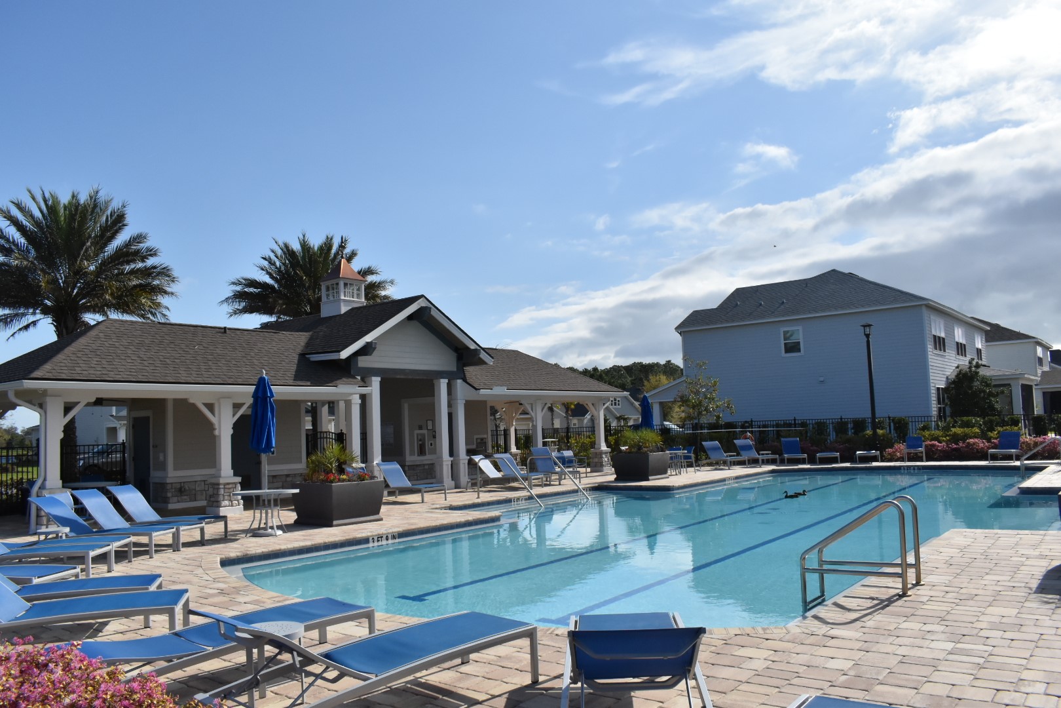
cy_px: 354
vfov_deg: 47.9
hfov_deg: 67.4
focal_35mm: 27
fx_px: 796
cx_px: 530
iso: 1000
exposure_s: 1/4000
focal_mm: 18
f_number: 10
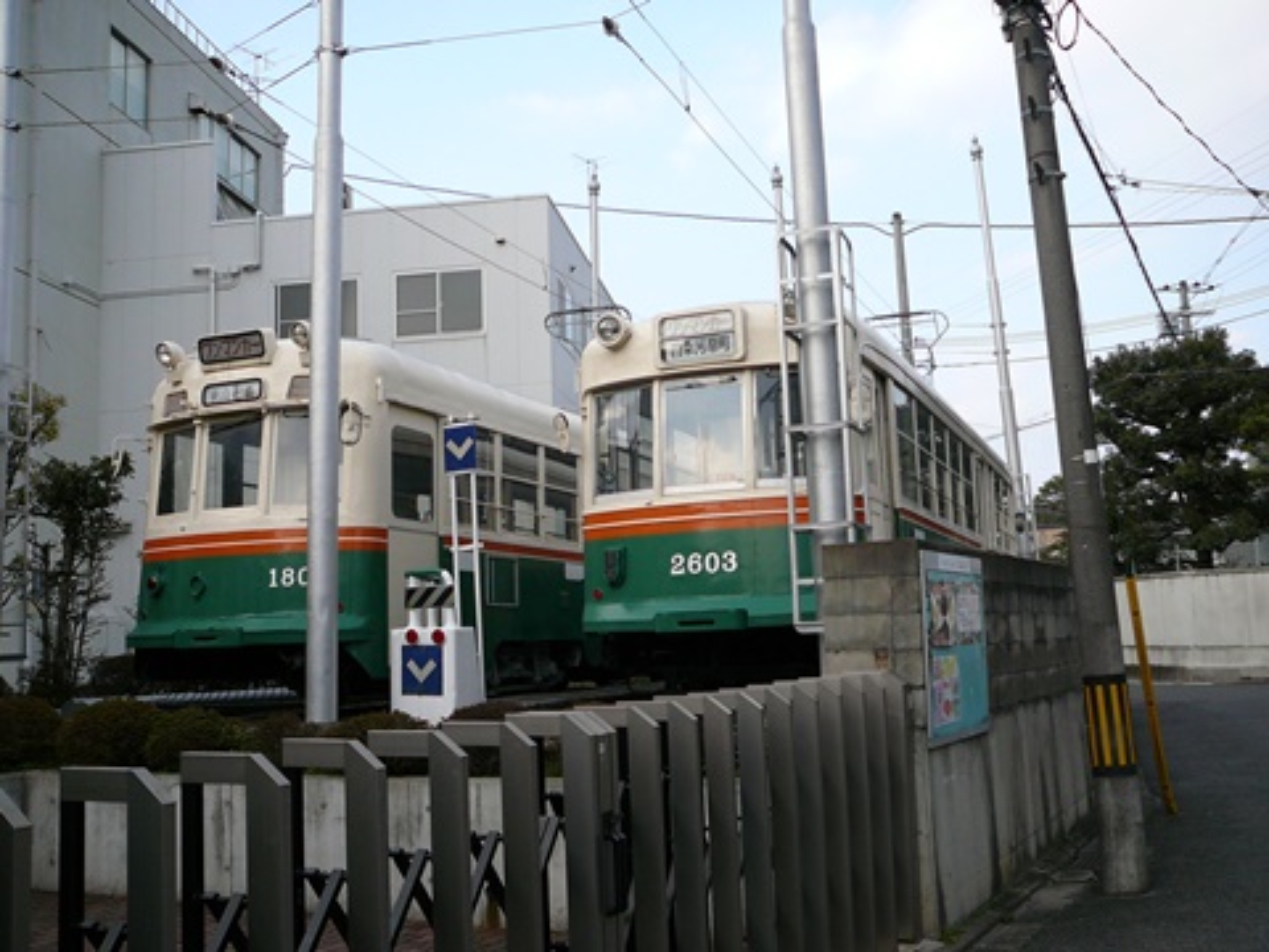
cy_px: 476
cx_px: 634
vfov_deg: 40.7
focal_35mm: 35
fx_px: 1283
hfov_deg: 52.6
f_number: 2.8
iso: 100
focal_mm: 5.2
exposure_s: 1/500
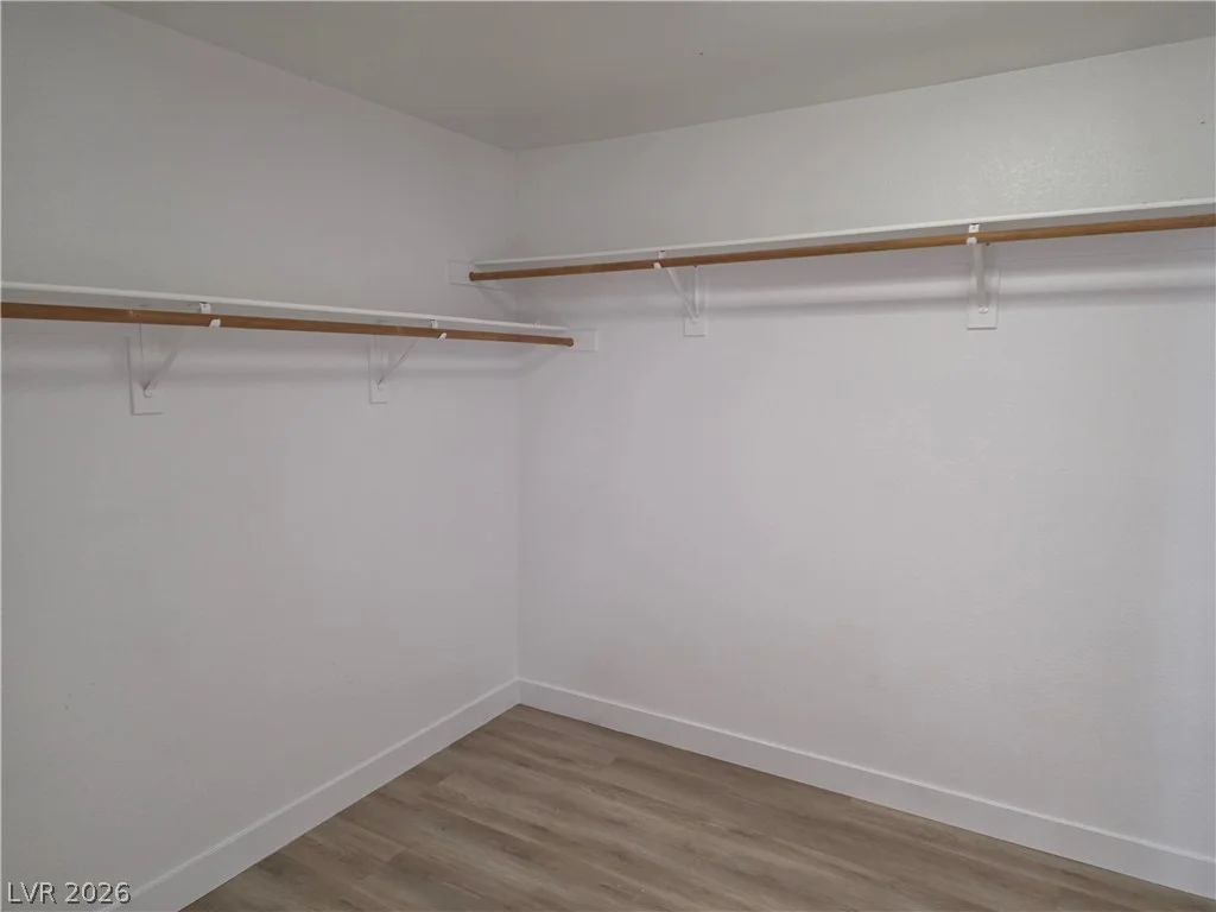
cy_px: 456
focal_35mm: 23
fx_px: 808
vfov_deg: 58.9
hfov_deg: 73.9
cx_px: 608
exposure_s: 1/120
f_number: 1.7
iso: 500
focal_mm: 6.25
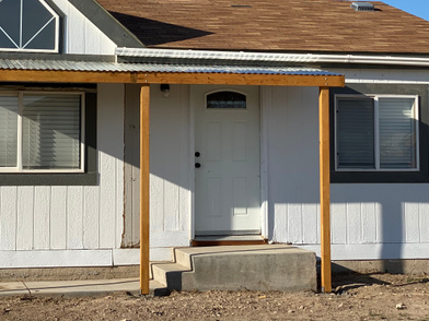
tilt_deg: +3.6
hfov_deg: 23.0
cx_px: 189
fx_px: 1053
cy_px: 92
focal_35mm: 85
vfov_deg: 17.3
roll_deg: +0.2
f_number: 2
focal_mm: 6
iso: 20
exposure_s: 1/1845
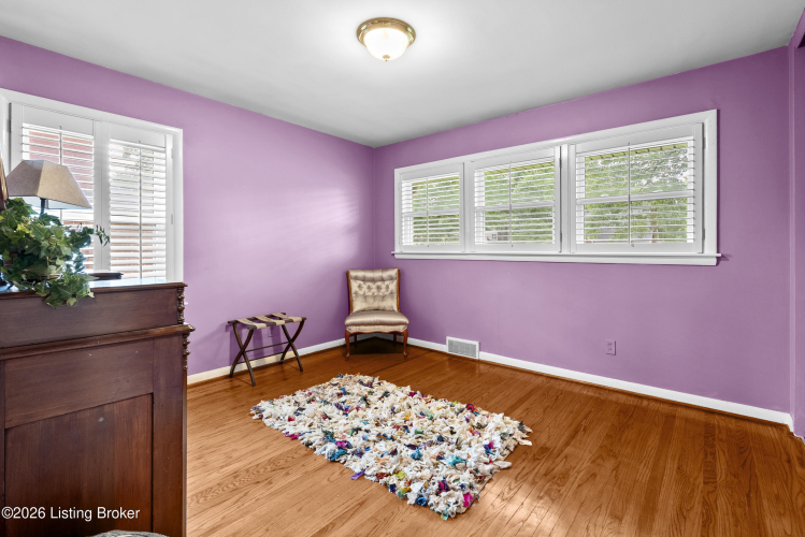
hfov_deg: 96.7
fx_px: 358
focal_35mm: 16
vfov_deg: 73.8
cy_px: 268
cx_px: 402
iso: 400
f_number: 11
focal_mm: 16
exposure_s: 1.6
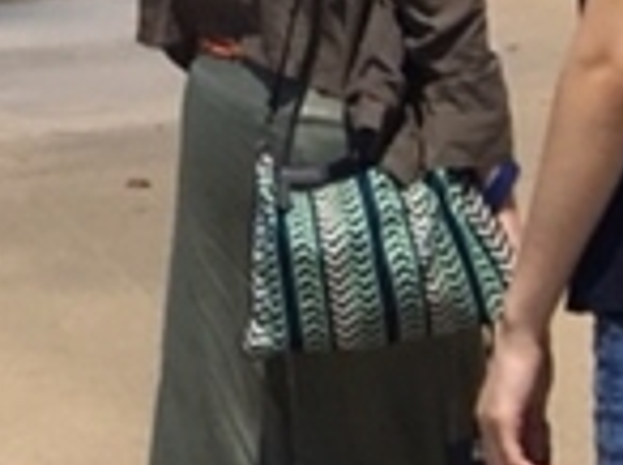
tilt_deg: +8.9
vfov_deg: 6.6
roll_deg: +0.1
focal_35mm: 204
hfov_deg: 9.1
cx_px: -640
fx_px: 3665
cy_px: -887
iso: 25
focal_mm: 4.15
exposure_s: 1/3344
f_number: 2.2
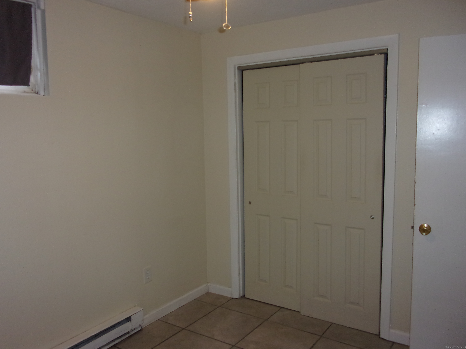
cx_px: 230
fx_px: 390
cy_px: 168
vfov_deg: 48.2
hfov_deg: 61.7
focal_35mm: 29
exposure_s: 1/34
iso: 200
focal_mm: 5.1
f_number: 3.9
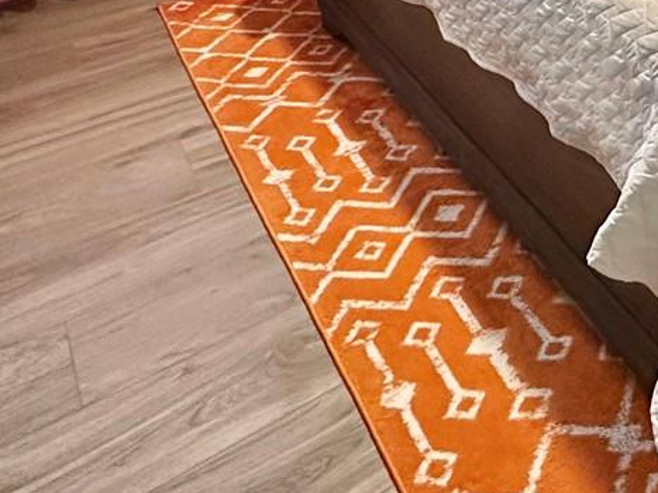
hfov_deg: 34.6
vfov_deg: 25.1
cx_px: 710
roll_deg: -2.4
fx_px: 912
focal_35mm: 48
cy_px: -187
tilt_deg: -15.9
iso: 400
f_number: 2.2
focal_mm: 2.22
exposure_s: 1/60
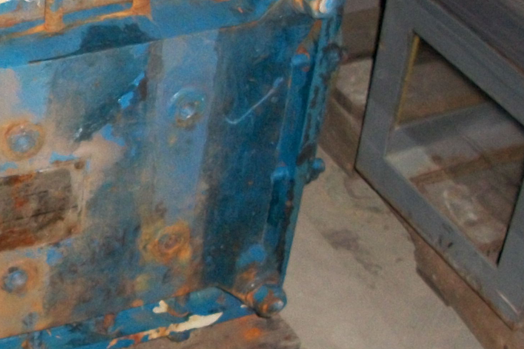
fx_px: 1324
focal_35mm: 91
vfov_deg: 15.0
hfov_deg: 21.0
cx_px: -92
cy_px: 133
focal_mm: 6.3
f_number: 3.1
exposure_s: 1/60
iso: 320
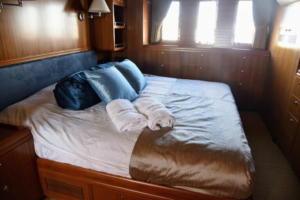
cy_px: 100
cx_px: 150
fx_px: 200
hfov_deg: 73.7
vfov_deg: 53.1
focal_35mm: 24
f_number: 5.6
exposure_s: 1/25
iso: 640
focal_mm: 24
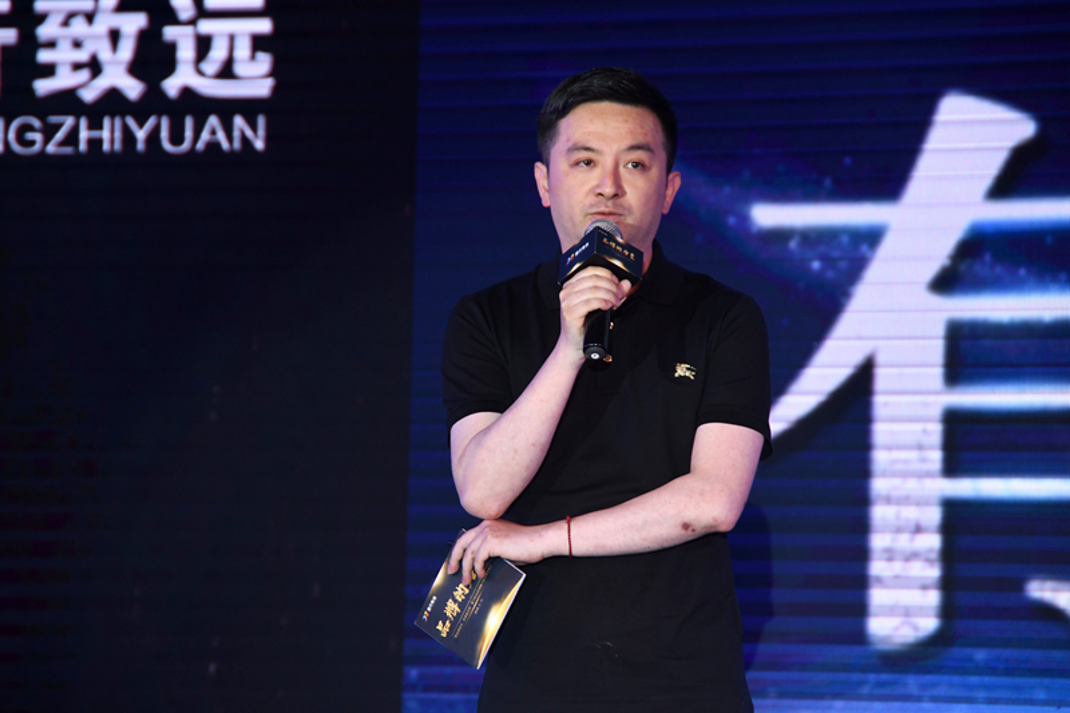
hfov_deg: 9.2
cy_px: 356
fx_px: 6686
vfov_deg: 6.1
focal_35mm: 225
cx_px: 535
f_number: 8
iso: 800
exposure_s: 1/160
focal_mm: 150
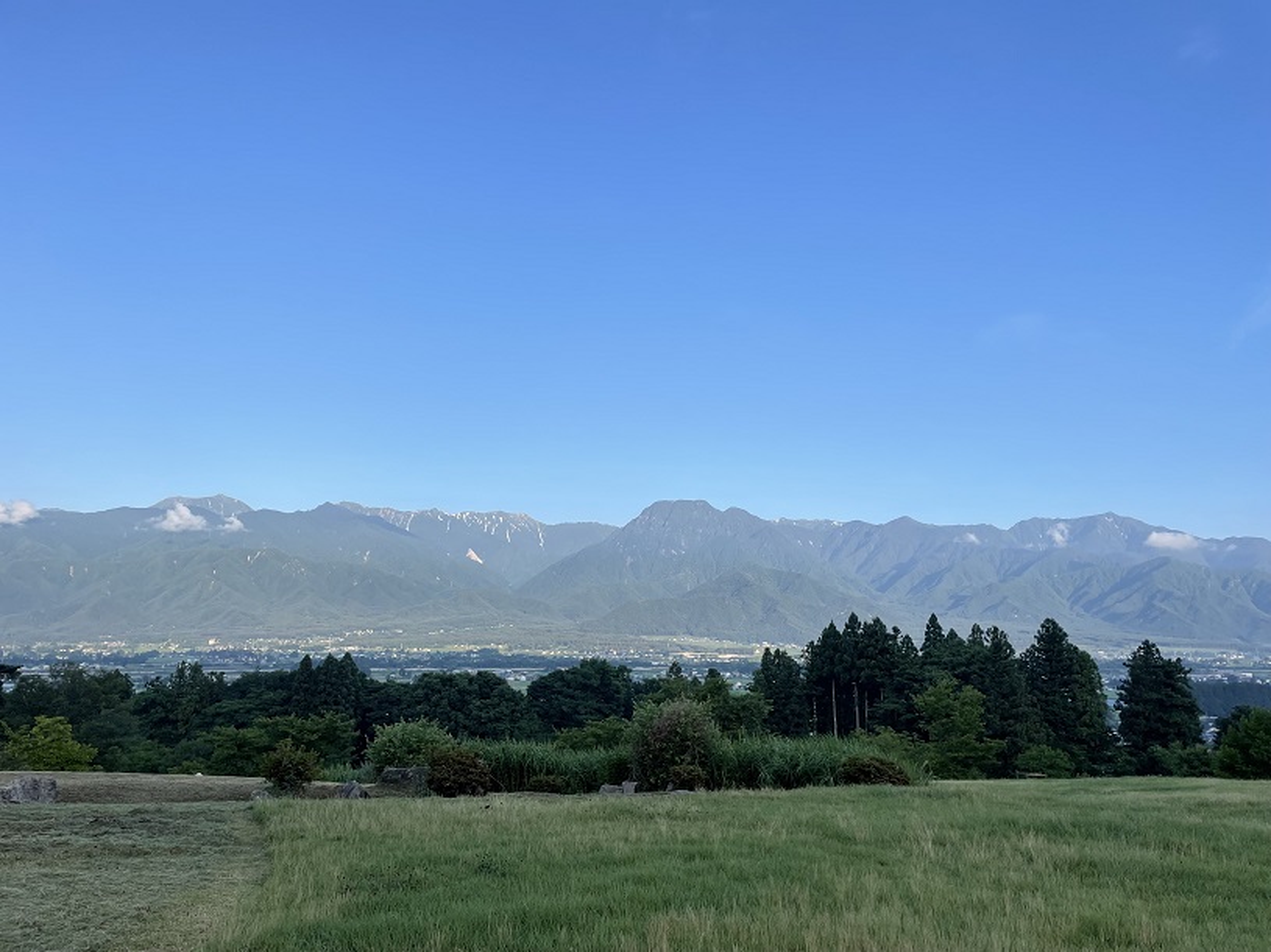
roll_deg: -0.8
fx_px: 955
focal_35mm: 26
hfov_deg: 67.3
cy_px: 476
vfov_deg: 53.1
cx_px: 636
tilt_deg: +9.9
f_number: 1.6
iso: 32
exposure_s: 1/1770
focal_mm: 4.2
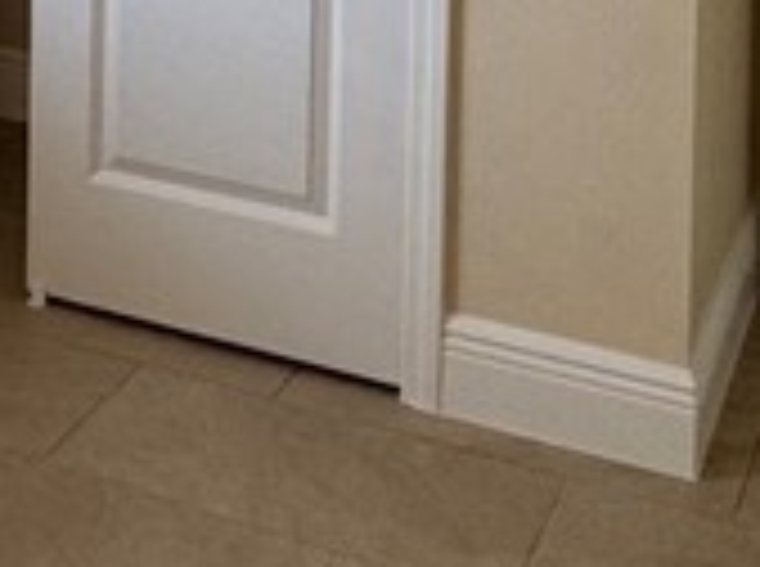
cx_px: 27
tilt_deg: -2.6
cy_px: -468
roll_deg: -0.7
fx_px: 1862
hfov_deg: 22.3
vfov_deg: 15.0
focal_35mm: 85
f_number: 2.2
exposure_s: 1/120
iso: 125
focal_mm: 2.22
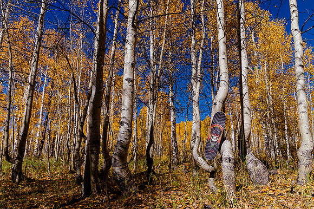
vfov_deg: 49.5
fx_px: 227
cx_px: 153
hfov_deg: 69.4
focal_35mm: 26
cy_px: 105
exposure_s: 1/1000
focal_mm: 24
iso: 200
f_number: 6.3
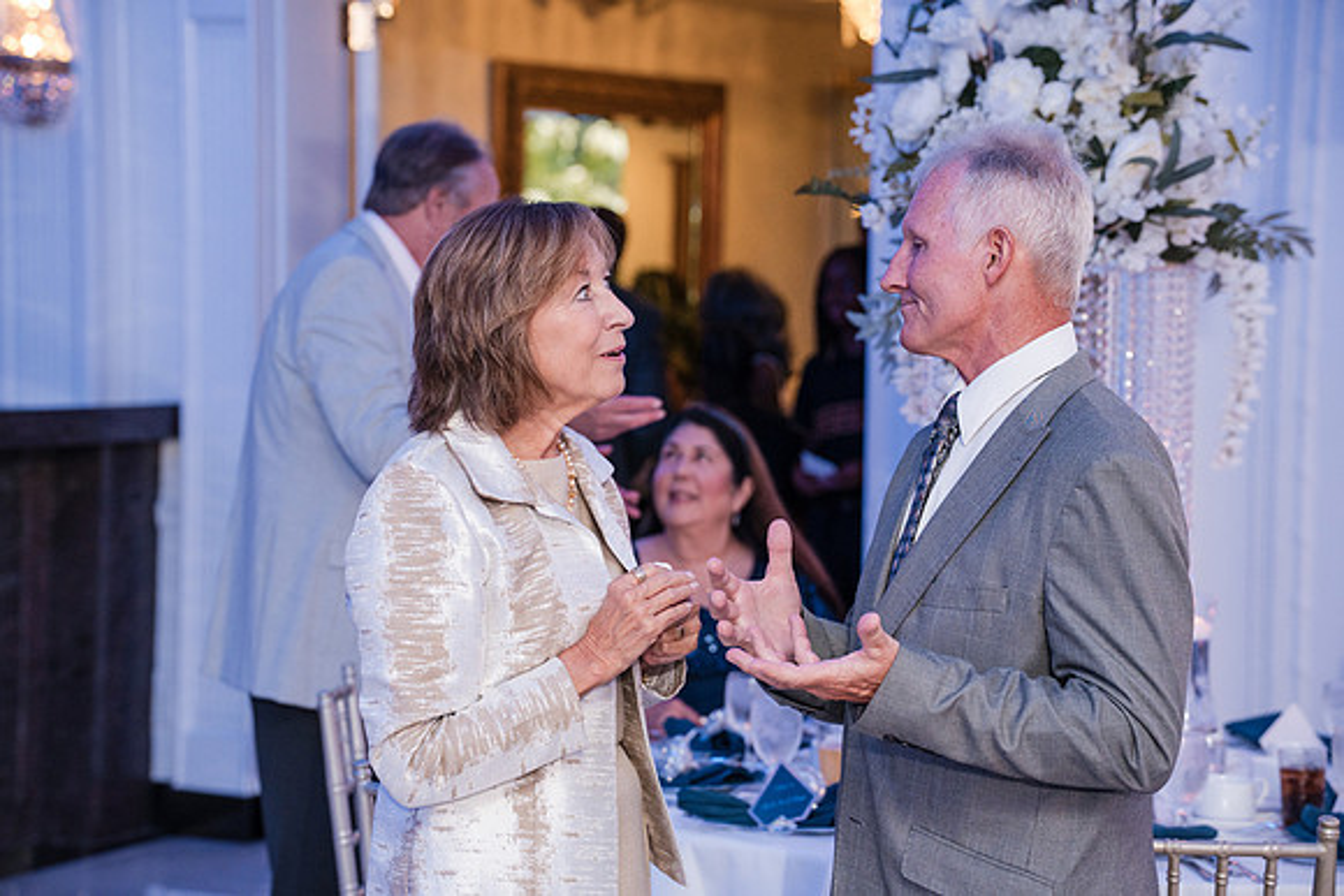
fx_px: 3174
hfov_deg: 23.9
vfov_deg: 16.1
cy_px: 448
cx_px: 672
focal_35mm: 85
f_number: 4
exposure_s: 1/250
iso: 3200
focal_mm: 85
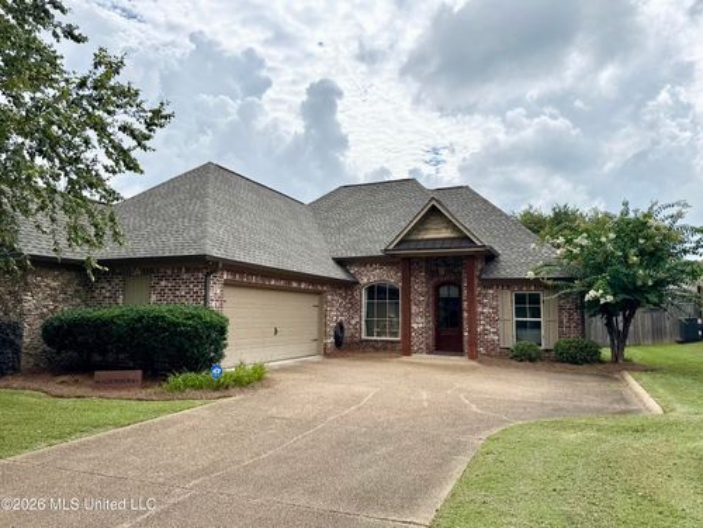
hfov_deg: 71.6
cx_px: 352
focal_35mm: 24
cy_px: 264
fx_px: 487
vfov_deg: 56.8
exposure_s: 1/8130
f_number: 1.78
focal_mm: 6.76
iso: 80
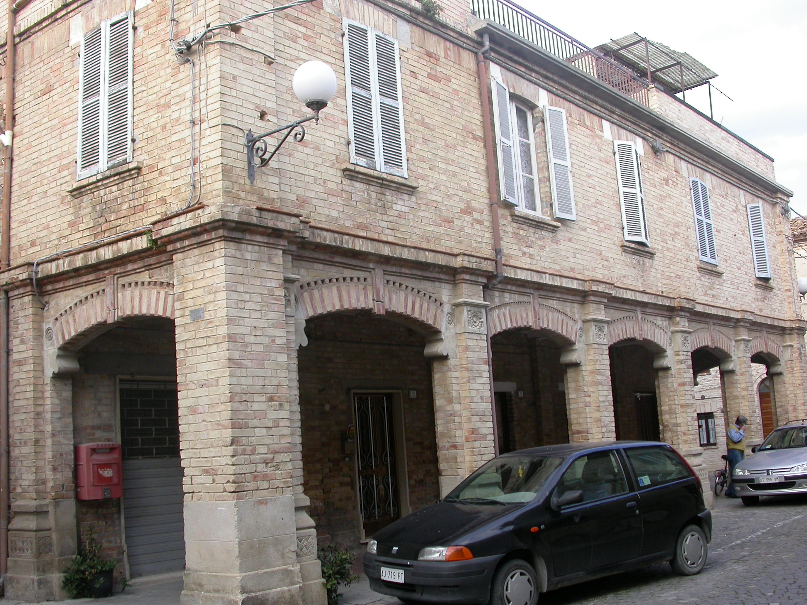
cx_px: 404
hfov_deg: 49.0
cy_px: 302
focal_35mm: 38
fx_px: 886
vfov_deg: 37.7
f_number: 3.7
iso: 100
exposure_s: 1/91.9
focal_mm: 7.85
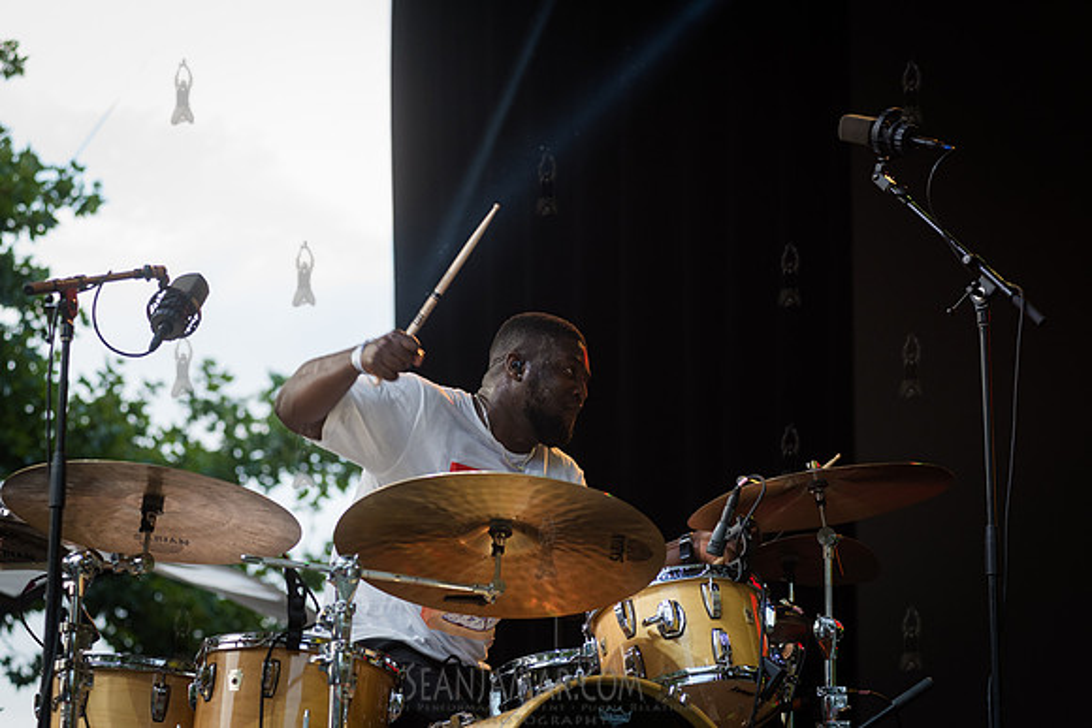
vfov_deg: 14.9
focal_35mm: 92
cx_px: 546
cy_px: 364
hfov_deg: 22.1
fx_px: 2791
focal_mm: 92
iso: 1000
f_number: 4
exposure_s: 1/500
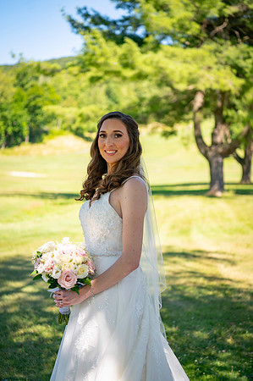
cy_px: 190
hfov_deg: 19.4
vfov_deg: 28.9
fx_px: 740
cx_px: 126
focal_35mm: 70
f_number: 3.2
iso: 100
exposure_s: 1/800
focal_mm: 70
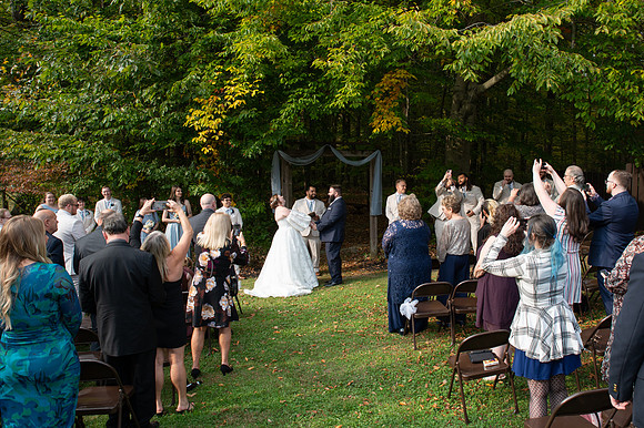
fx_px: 495
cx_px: 360
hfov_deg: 65.8
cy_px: 188
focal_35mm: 28
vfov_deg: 46.7
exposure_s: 1/200
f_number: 8
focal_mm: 24
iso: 400
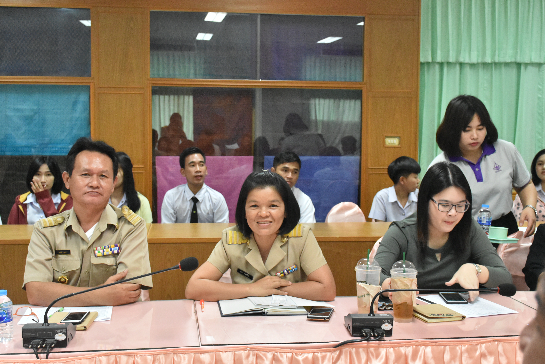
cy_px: 182
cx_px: 272
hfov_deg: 41.1
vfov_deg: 28.1
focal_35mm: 48
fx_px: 727
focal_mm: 32
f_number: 5.6
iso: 2500
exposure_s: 1/125
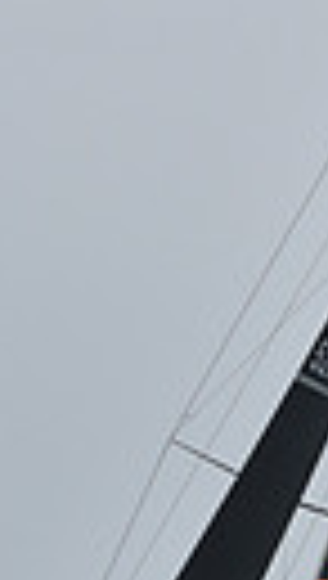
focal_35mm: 432
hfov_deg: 2.8
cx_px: 164
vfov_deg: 5.0
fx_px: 6649
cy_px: 638
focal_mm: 92
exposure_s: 1/800
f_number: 10
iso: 250
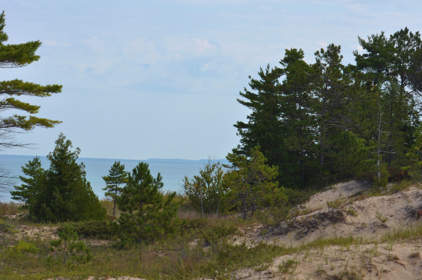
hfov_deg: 11.2
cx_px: 211
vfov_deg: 7.5
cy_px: 140
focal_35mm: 183
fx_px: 2142
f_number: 22
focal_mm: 122
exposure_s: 1/125
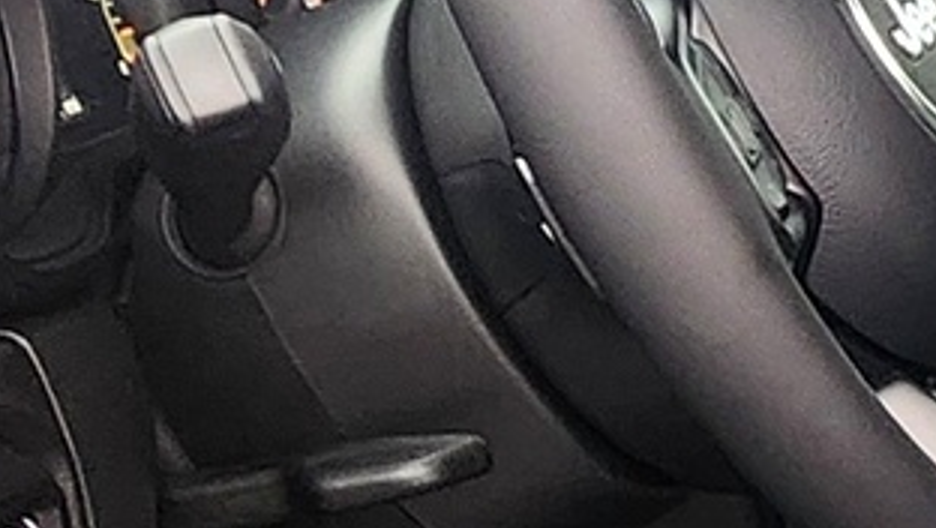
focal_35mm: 93
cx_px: 1599
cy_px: 363
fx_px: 2310
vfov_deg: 13.0
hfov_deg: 18.7
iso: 200
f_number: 2.2
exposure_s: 1/60
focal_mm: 2.2
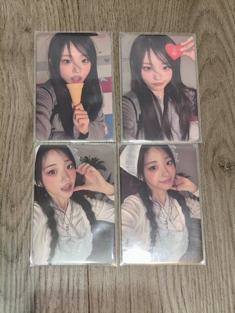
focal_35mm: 70
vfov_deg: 27.8
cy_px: 156
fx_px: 633
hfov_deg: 21.0
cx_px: 118
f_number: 2.57
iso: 2053
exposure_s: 1/120
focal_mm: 13.3
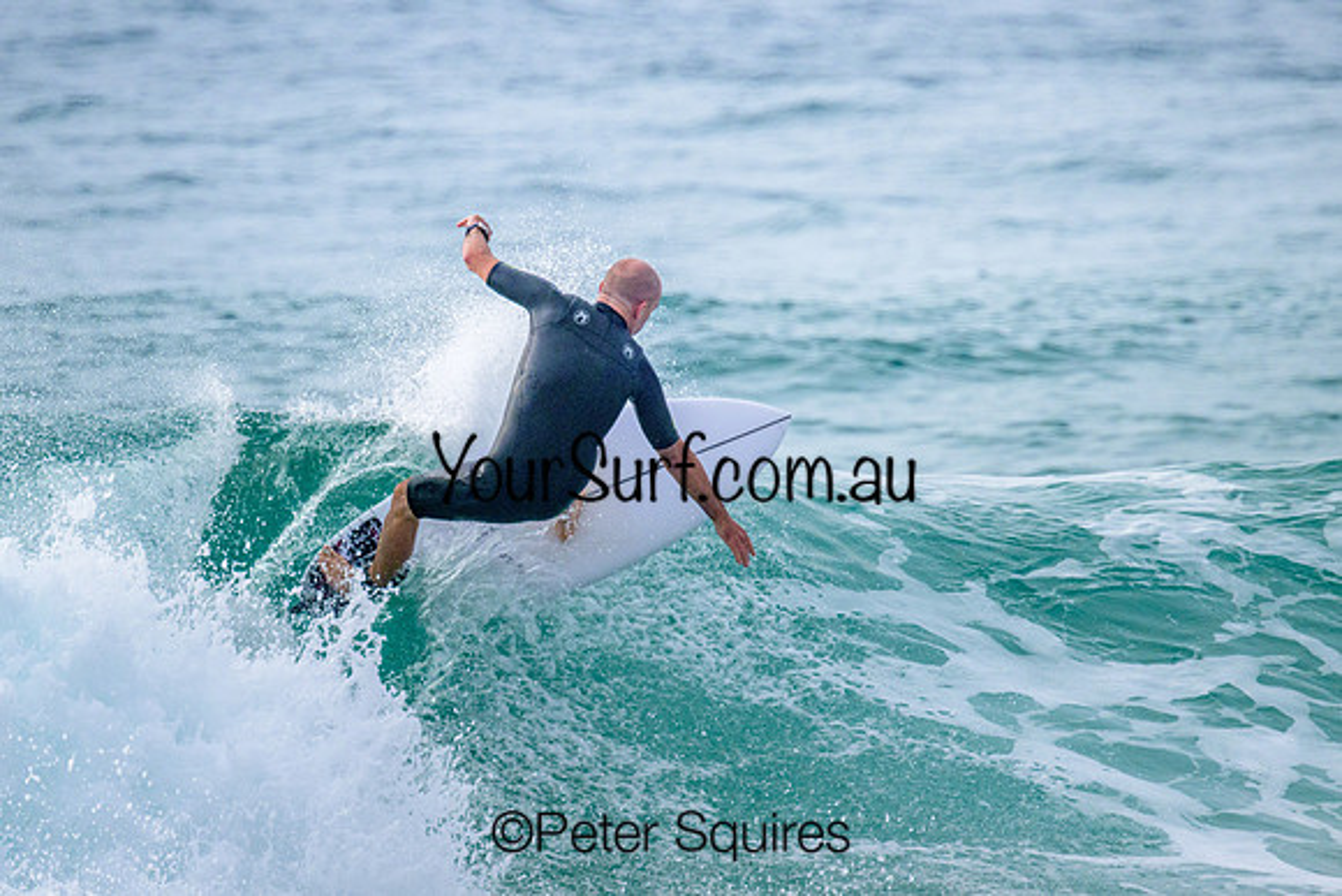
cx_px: 648
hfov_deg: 2.1
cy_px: 361
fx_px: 36252
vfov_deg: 1.4
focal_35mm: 972
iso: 1250
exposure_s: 1/2000
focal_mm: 800
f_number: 11
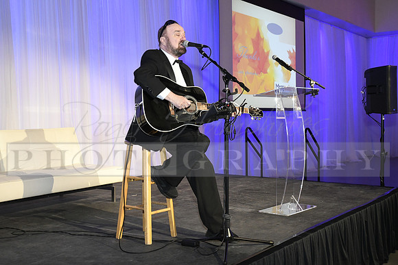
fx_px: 531
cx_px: 199
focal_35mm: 48
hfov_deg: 41.1
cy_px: 132
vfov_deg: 28.1
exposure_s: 1/60
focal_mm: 48
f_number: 11
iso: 6400
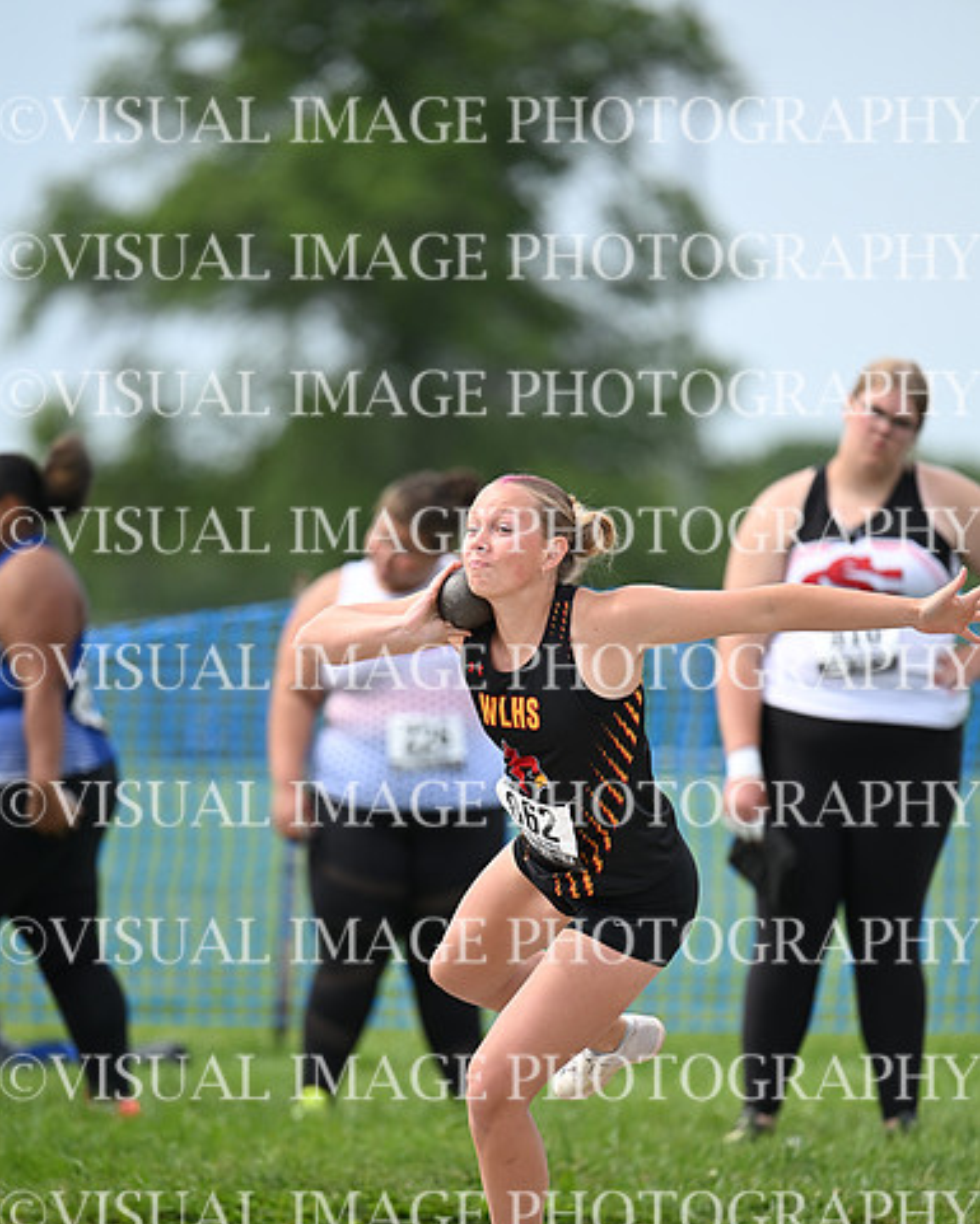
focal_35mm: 453
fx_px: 16418
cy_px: 735
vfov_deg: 4.3
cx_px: 490
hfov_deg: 3.4
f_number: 4.5
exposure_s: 1/2500
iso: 500
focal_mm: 400
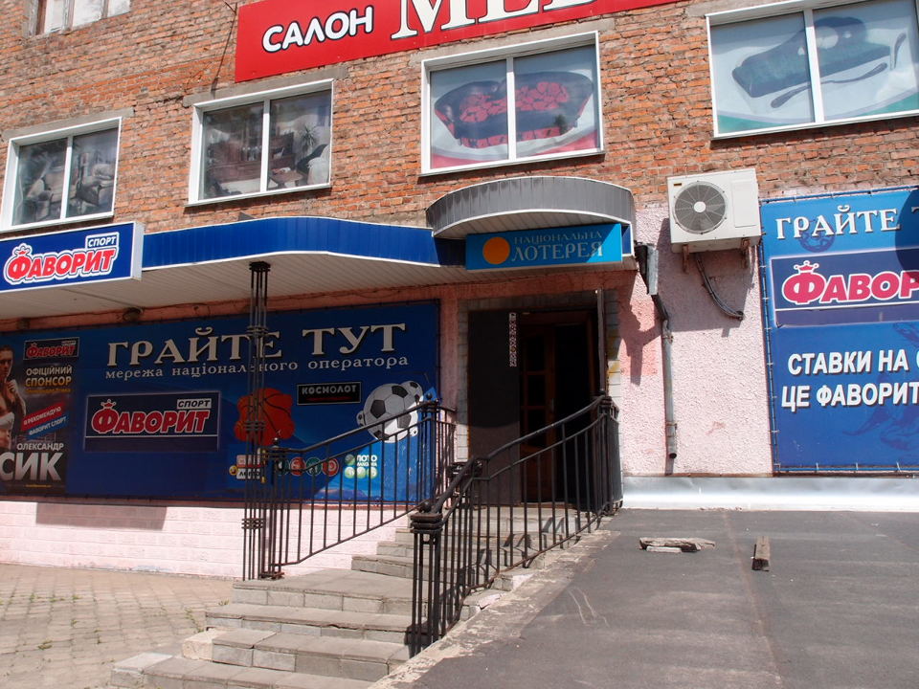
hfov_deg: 63.4
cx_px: 460
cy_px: 344
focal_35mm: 28
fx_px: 743
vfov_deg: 49.7
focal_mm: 6
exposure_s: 1/500
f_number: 6.3
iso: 100
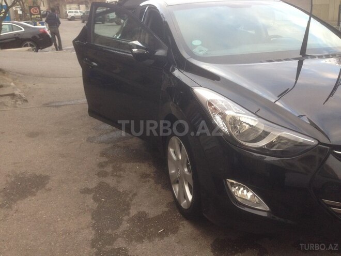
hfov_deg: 55.4
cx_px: 170
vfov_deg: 42.9
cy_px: 128
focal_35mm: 33
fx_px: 325
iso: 64
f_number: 2.4
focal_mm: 4.12
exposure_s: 1/120
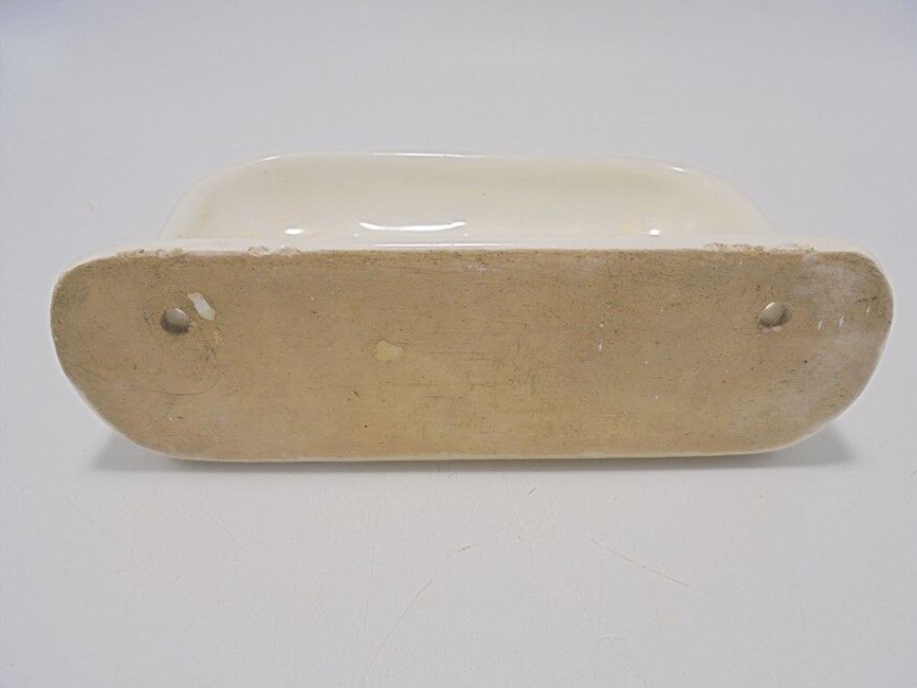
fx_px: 715
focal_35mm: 27
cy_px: 338
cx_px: 473
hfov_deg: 65.3
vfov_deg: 51.3
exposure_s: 1/100
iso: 100
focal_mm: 4.6
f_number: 3.5
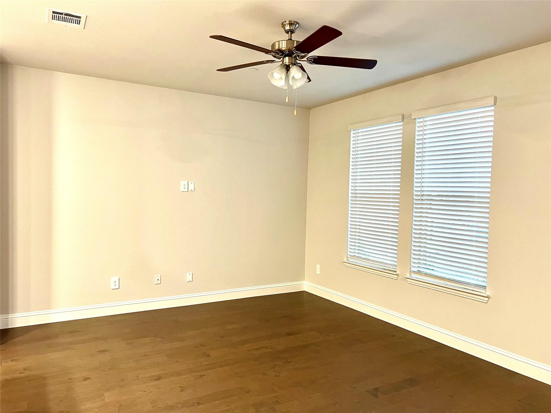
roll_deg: -1.3
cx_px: 276
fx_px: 414
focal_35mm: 26
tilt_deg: -2.7
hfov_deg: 67.3
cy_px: 206
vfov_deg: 53.1
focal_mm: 5.7
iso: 160
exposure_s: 1/60
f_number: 1.5
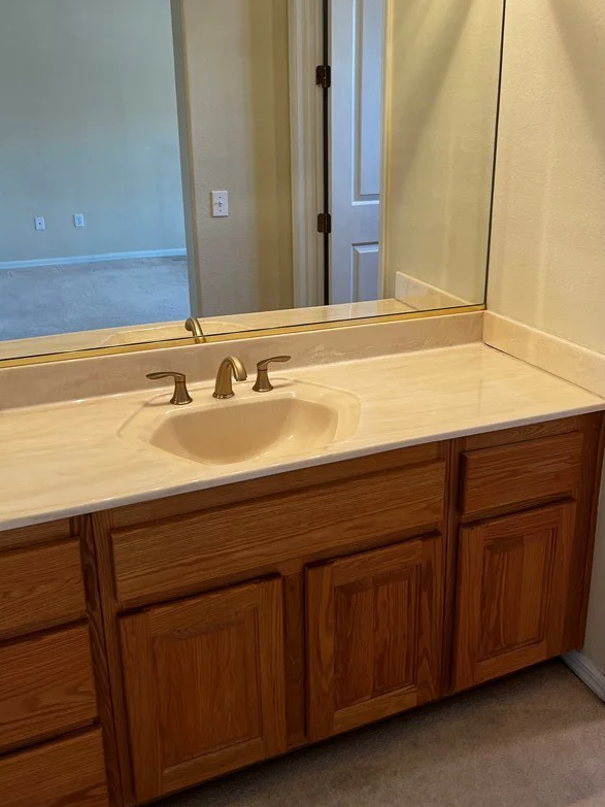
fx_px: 793
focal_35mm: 34
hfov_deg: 41.6
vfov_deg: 53.8
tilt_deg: -19.8
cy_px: 352
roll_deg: -1.2
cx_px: 368
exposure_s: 1/120
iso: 100
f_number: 1.5
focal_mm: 5.7
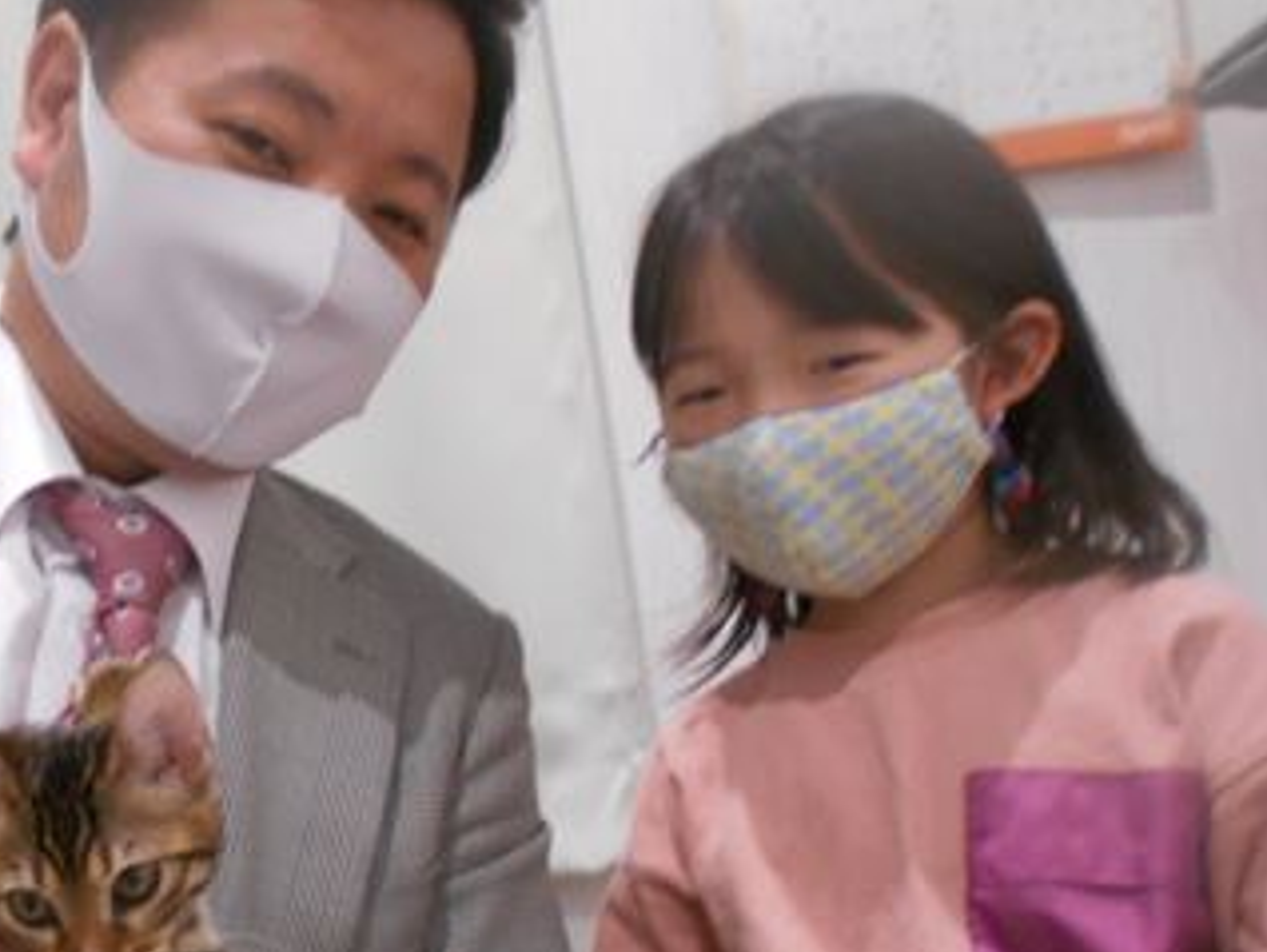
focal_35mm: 49
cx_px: 367
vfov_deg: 29.2
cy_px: 729
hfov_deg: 38.2
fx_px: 1795
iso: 320
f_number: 3.2
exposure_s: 1/30
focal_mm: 4.6
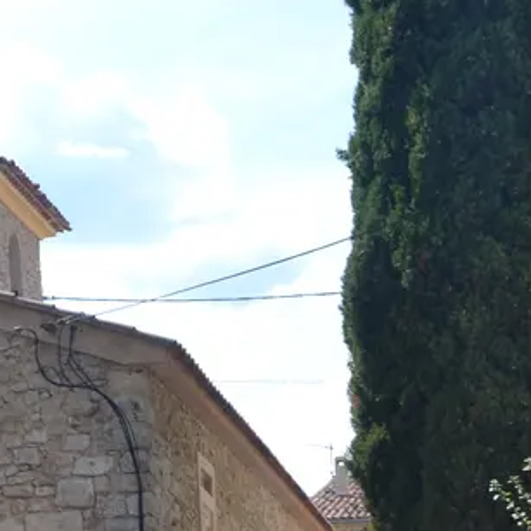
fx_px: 2031
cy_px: 399
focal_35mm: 117
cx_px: -277
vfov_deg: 14.8
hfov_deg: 13.9
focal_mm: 22
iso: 100
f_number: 5.6
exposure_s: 1/125
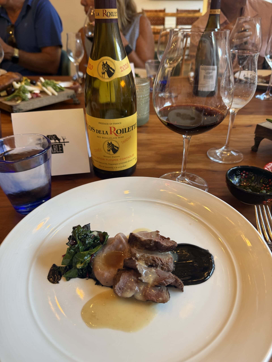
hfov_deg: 56.8
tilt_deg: -32.6
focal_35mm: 24
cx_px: 136
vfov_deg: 71.6
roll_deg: +0.4
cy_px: 181
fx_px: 251
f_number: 1.78
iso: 125
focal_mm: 6.76
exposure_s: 1/60
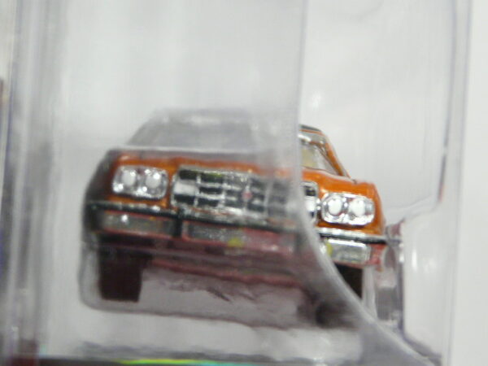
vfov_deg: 8.2
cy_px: 183
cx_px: 244
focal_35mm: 182
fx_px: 2566
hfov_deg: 10.9
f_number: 3.6
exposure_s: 1/50
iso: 200
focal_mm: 18.8
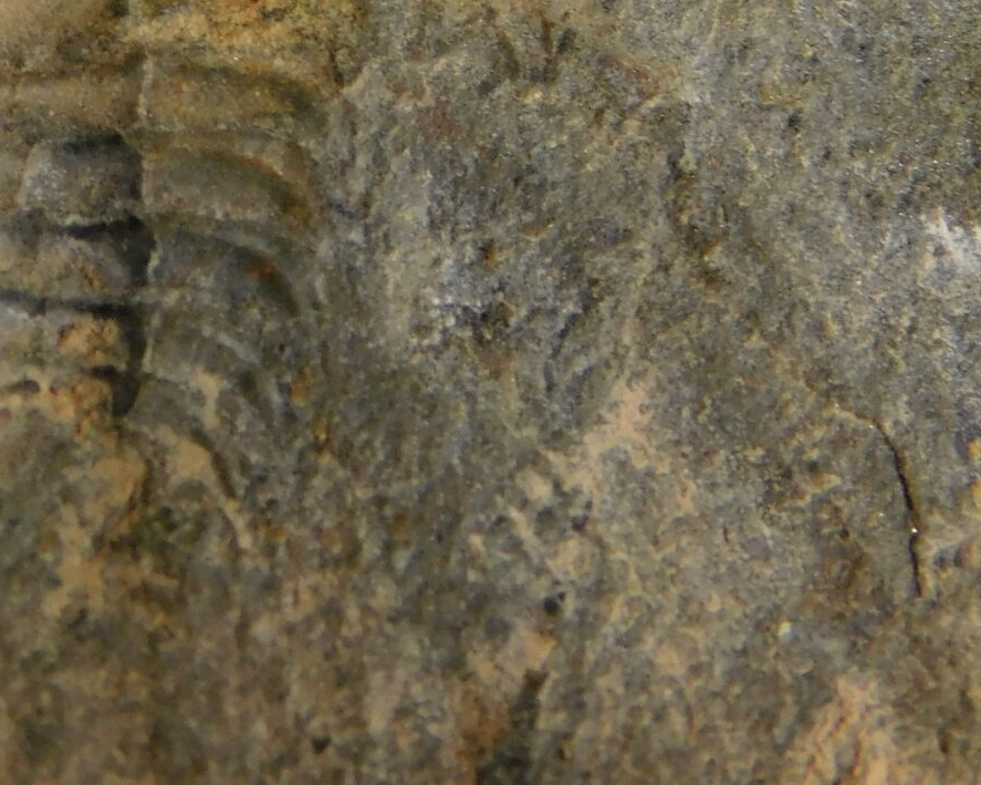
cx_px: -111
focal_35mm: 279
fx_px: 8098
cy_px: -148
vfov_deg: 5.5
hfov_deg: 6.9
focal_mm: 17.6
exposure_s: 1/125
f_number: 4.6
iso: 125
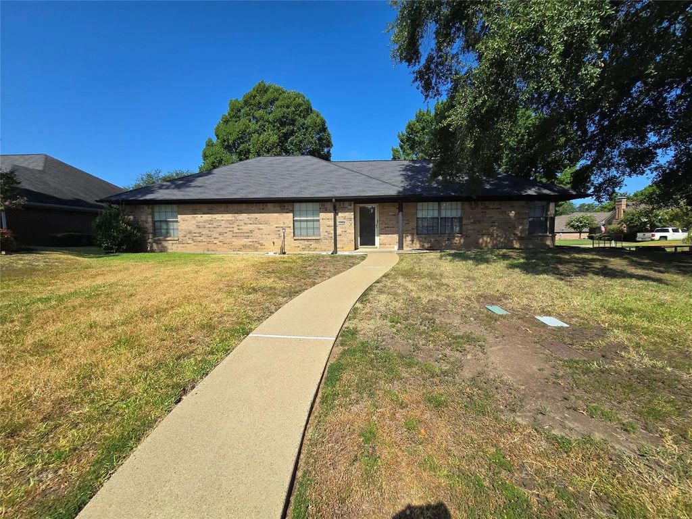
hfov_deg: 106.2
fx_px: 260
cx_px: 346
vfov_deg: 89.9
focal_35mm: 13
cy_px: 260
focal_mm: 2.2
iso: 50
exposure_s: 1/1789
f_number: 2.2
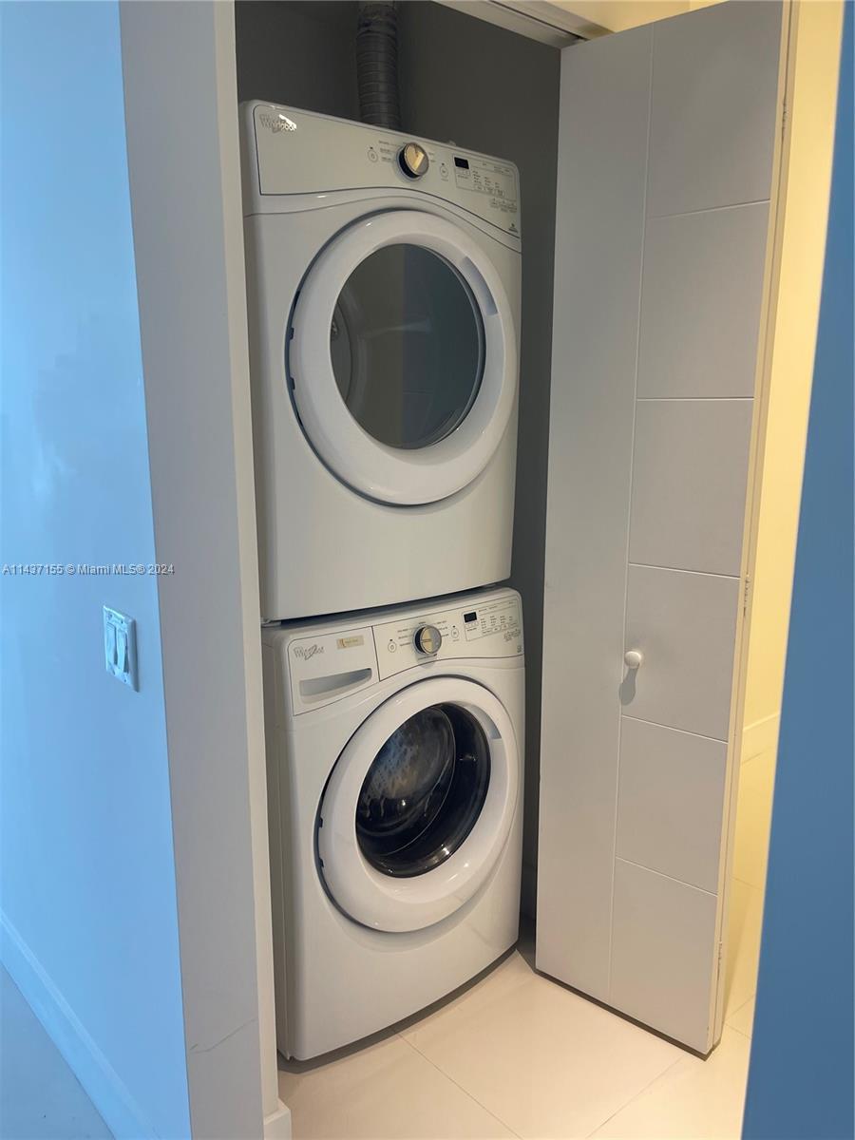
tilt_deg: -12.8
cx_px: 428
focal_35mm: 26
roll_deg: -0.7
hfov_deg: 53.1
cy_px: 570
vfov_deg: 67.3
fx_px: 856
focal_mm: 5.1
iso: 64
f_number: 1.6
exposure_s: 1/60
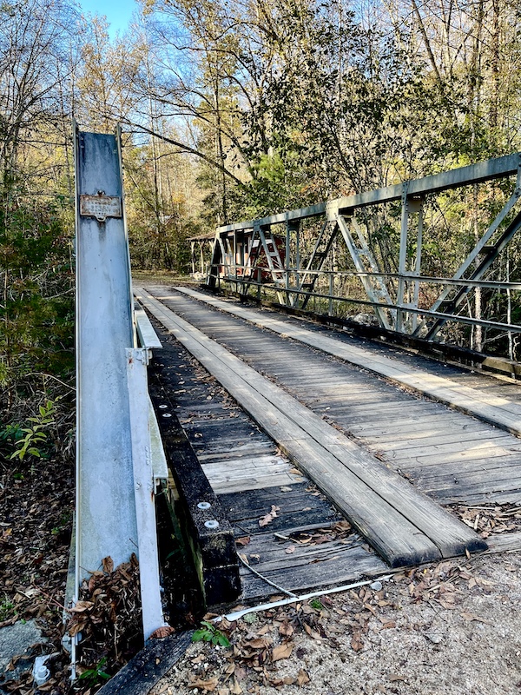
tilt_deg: -10.3
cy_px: 348
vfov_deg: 69.4
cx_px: 260
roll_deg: -0.3
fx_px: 502
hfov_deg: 54.9
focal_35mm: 25
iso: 32
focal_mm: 5.1
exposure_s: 1/152
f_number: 1.6
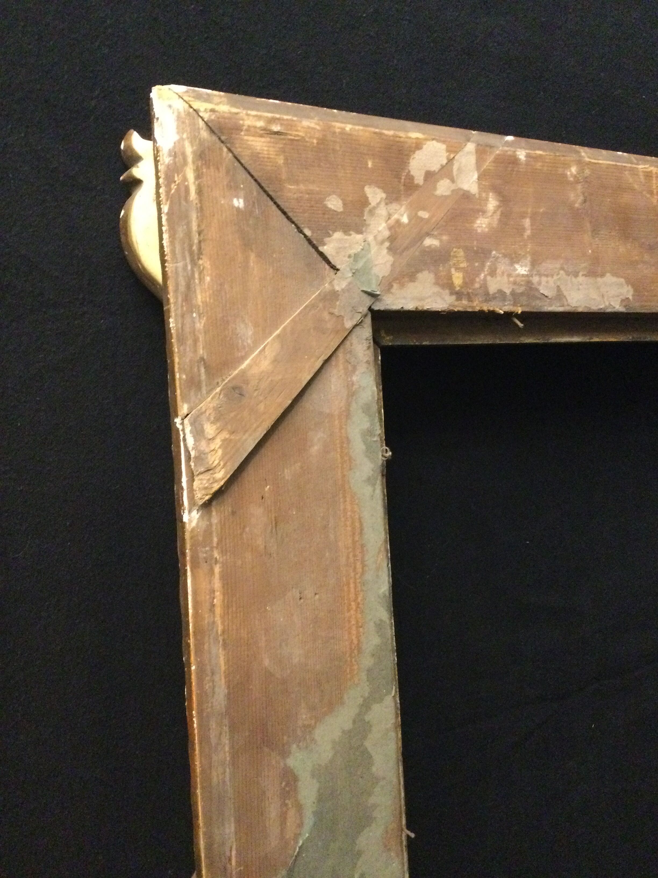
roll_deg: -1.1
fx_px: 786
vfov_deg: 58.4
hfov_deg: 45.4
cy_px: 439
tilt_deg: -7.6
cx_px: 329
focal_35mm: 31
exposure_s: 1/17
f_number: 2.4
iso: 320
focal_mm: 3.3
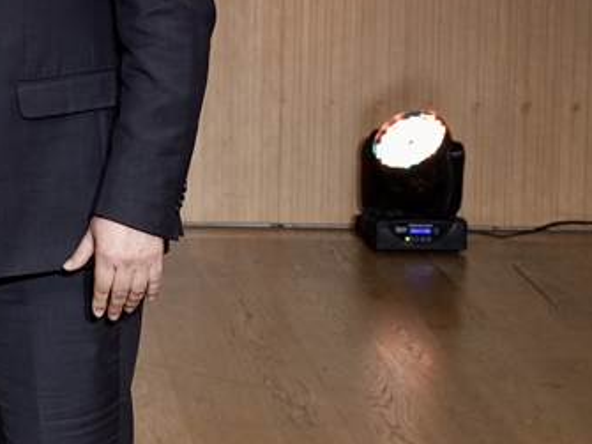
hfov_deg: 14.5
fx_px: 2257
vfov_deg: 11.0
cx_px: -97
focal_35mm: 132
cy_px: -80
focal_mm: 46
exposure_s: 1/200
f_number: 5.6
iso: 2000
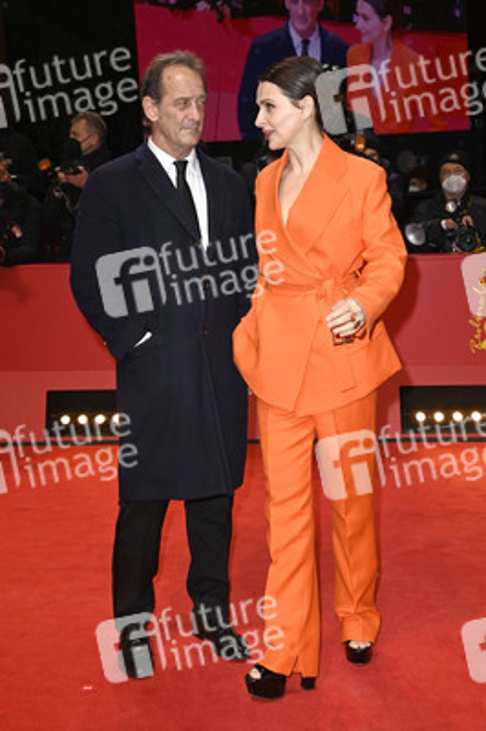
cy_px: 366
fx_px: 913
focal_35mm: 45
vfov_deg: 43.6
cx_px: 243
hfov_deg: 29.8
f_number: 5.6
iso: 800
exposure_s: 1/250
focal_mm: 45
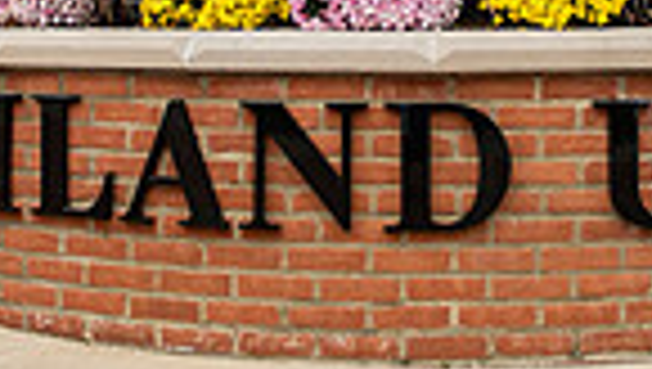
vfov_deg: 14.9
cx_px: 409
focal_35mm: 78
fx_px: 1350
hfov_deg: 27.1
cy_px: -108
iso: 125
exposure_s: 1/400
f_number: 2.8
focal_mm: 24
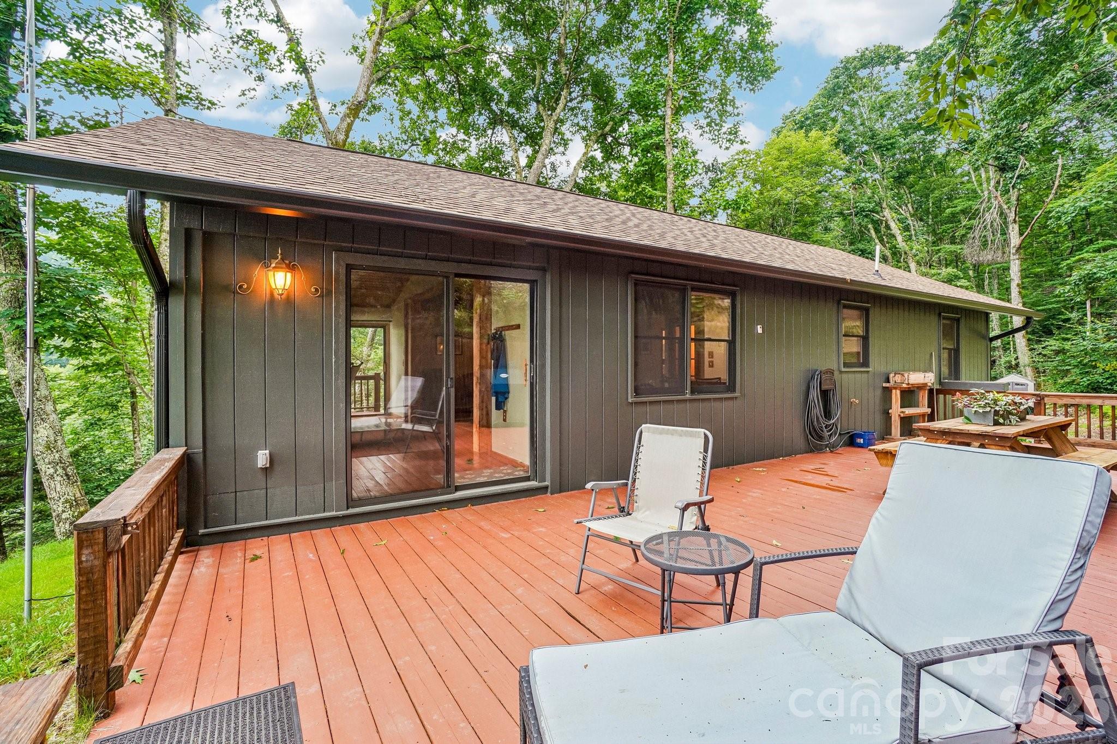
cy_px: 372
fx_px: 465
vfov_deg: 77.3
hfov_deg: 100.4
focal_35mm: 15
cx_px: 558
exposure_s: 1/15
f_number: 8
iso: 400
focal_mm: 10
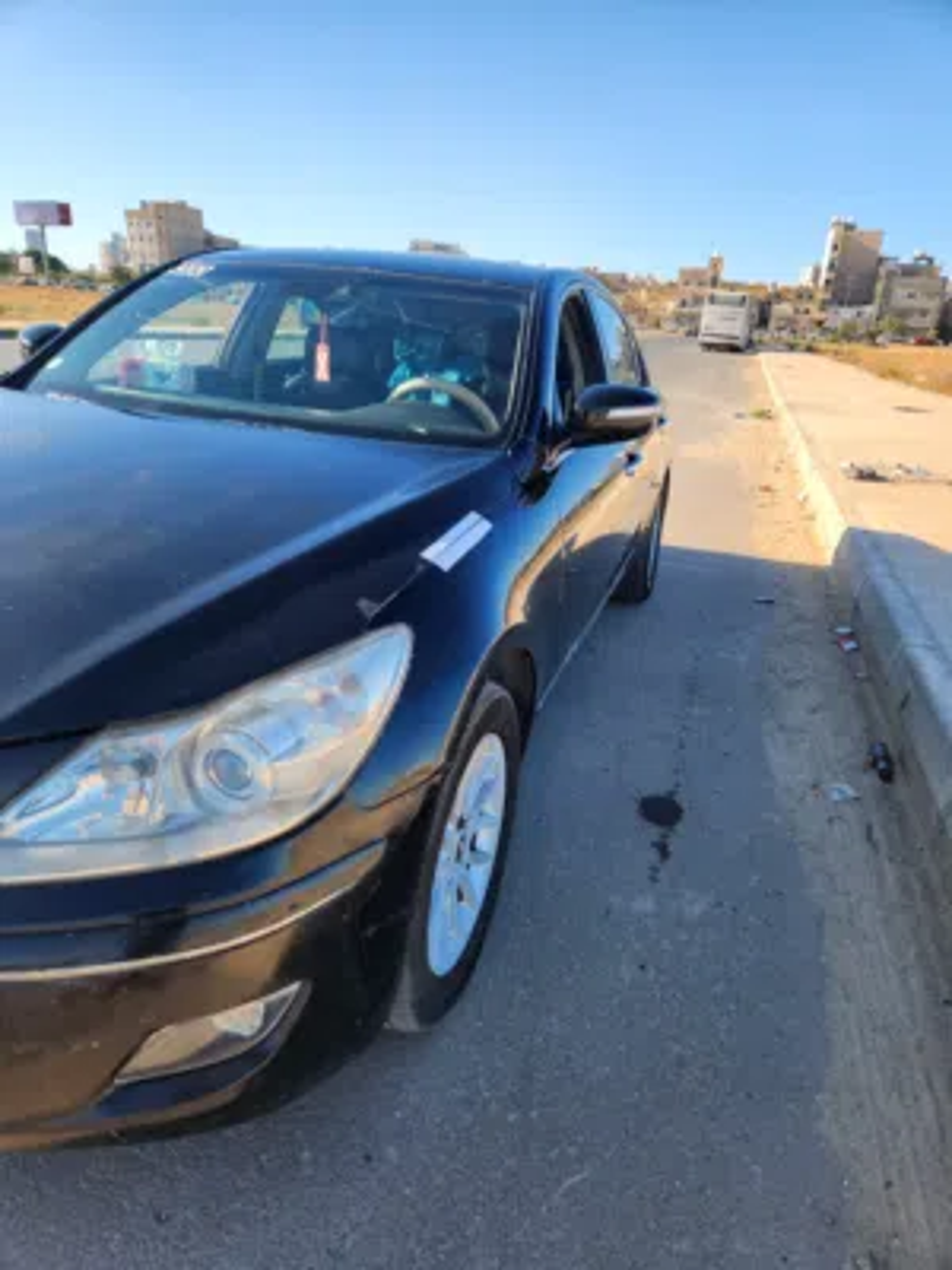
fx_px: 843
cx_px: 476
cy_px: 635
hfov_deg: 58.9
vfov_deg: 73.9
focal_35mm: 23
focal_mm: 5.4
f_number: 1.8
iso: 20
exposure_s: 1/659
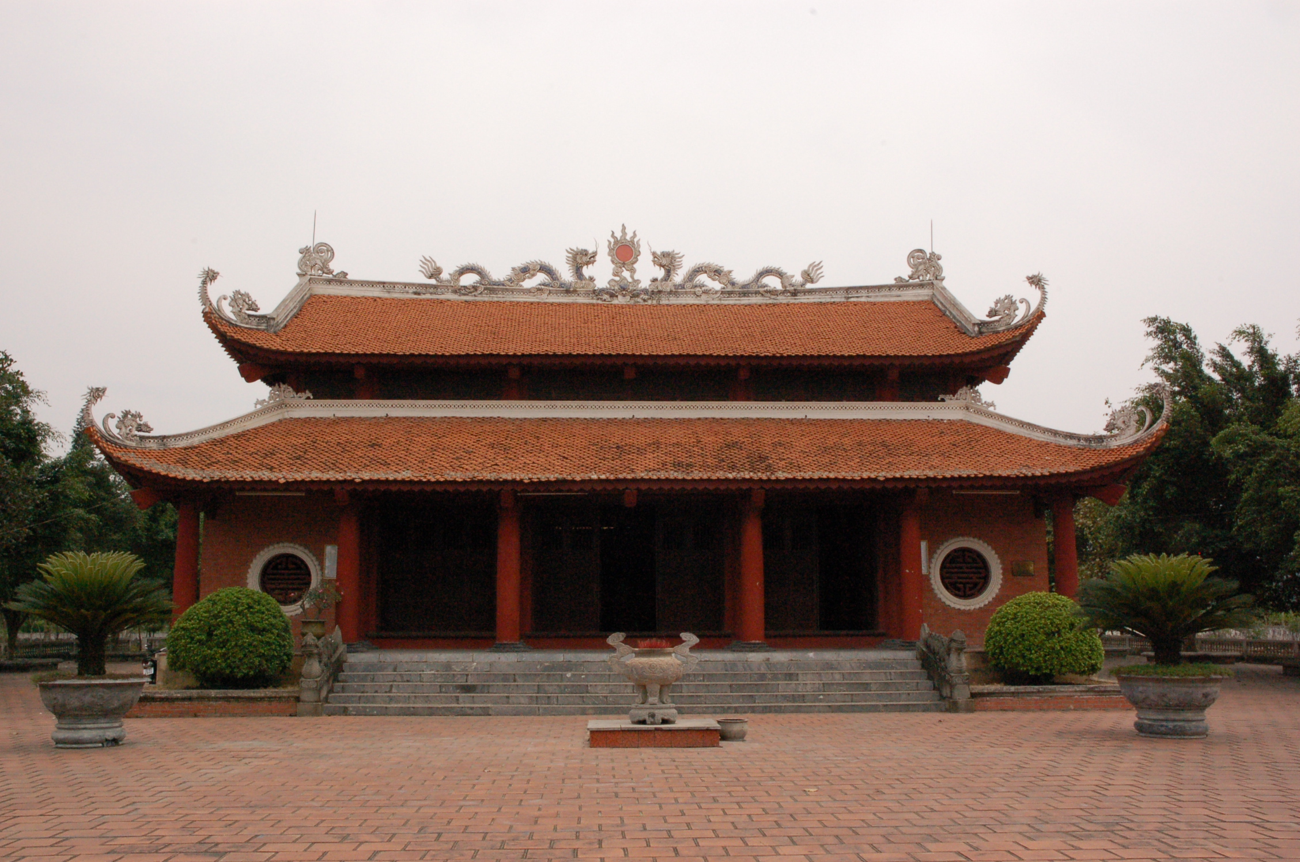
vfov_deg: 36.7
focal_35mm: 36
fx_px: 1298
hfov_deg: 53.2
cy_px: 431
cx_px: 650
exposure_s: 1/500
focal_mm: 24
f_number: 20
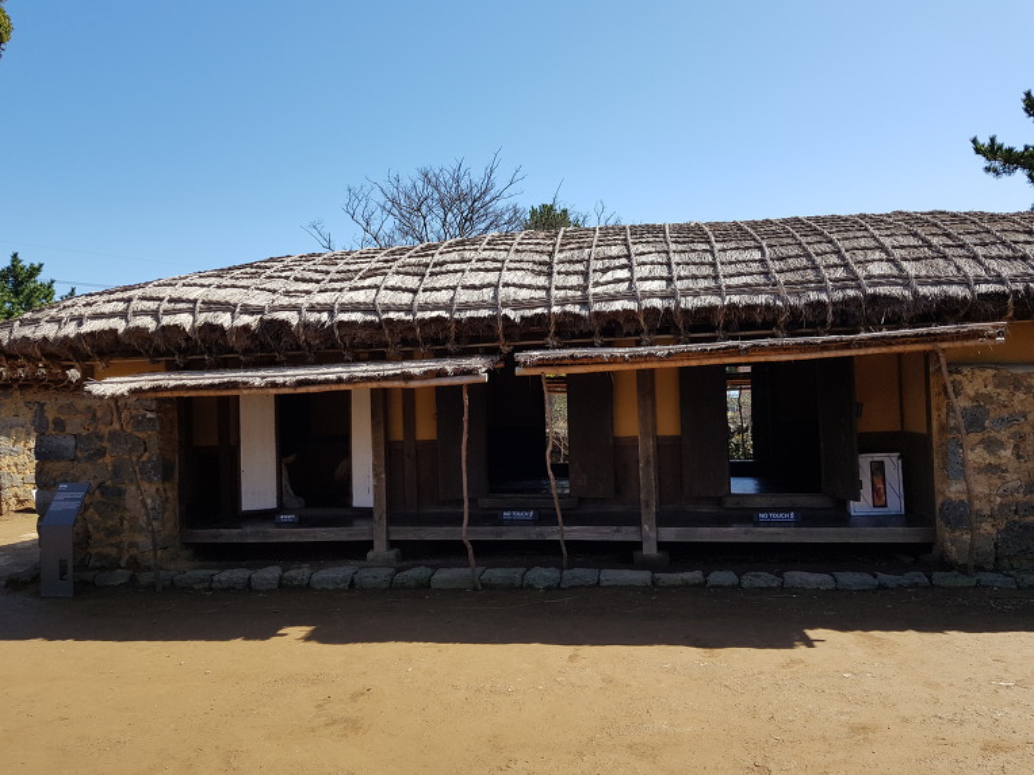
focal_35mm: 26
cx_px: 517
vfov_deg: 53.1
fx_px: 777
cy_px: 388
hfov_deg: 67.3
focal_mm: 4.3
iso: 40
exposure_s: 1/1484
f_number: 1.7
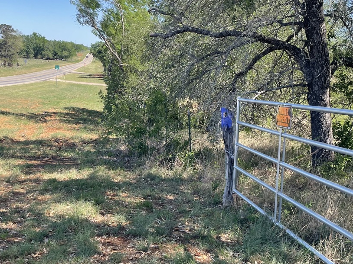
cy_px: 135
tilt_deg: -9.1
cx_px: 142
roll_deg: -3.5
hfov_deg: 41.1
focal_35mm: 46
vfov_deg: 31.5
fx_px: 469
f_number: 1.6
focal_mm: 4.2
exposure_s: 1/1221
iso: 32
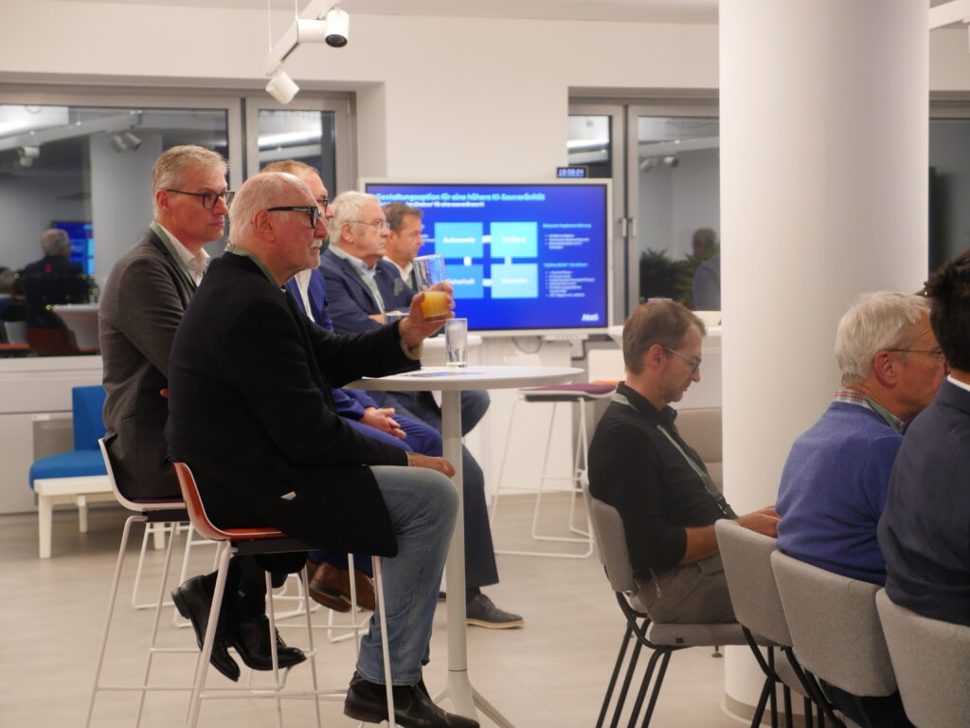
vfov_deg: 21.0
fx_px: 1962
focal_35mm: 70
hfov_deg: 27.8
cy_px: 364
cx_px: 485
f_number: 2.8
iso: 800
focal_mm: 35
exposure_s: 1/80
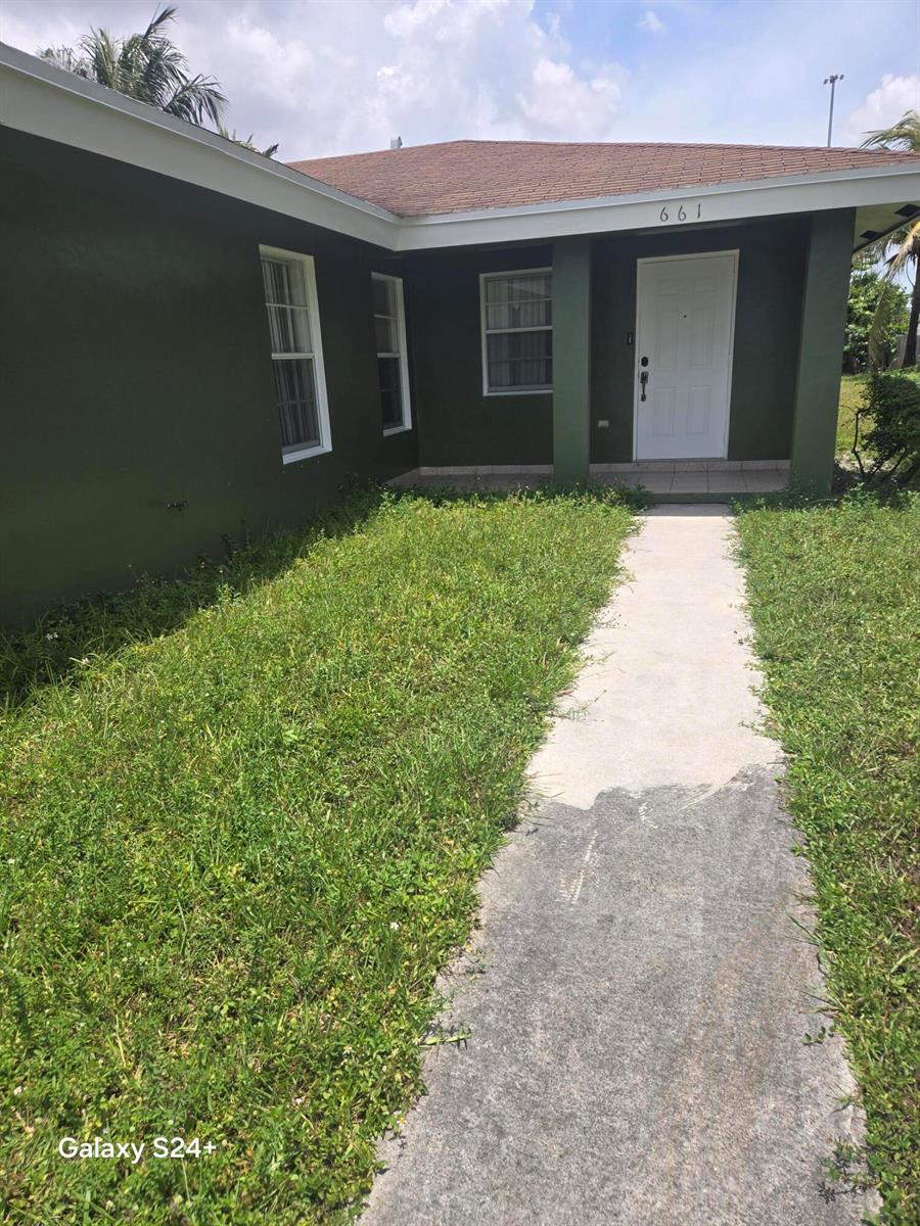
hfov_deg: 58.9
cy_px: 613
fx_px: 815
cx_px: 460
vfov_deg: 73.9
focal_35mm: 23
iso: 25
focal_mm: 5.4
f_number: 1.8
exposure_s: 1/1567
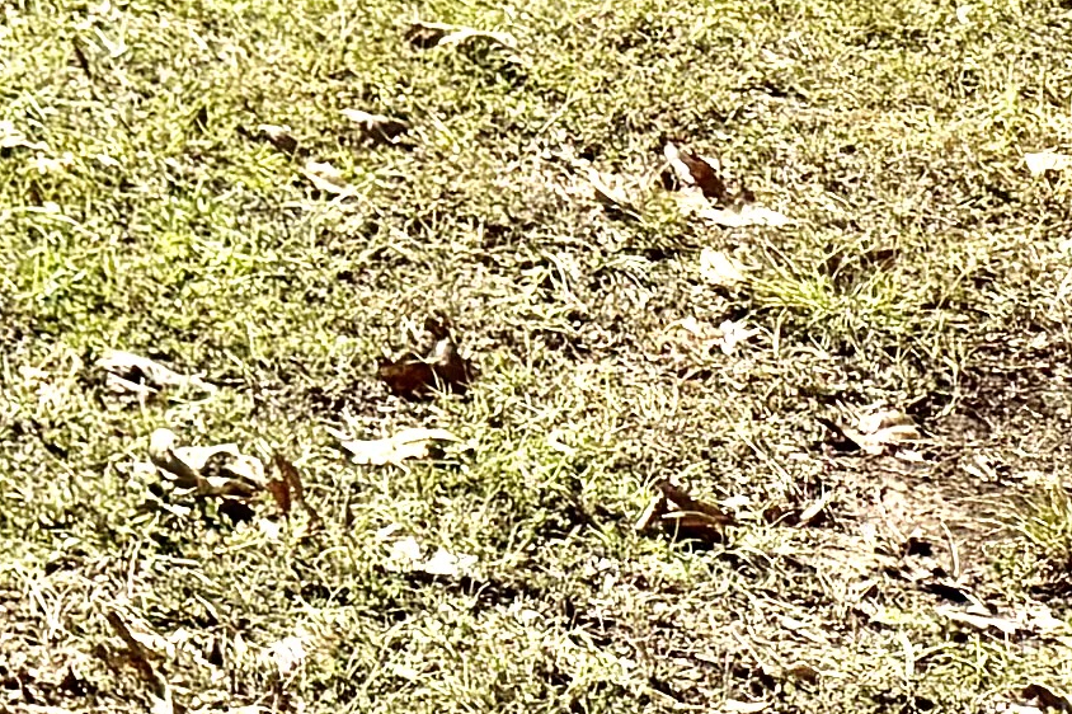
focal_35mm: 169
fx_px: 5030
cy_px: -1274
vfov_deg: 7.4
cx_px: -2300
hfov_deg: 9.3
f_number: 1.78
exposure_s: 1/4167
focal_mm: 6.76
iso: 80
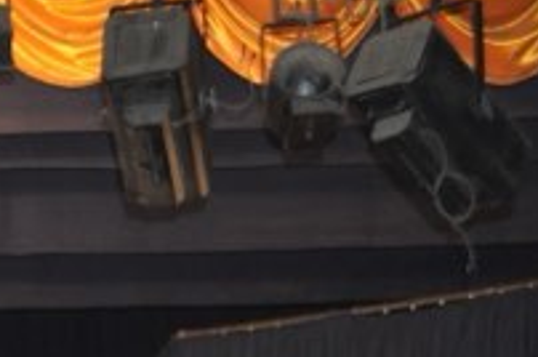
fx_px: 2551
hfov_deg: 11.3
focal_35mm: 171
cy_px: 530
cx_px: -405
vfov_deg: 7.9
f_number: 4.8
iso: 800
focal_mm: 32
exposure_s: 1/60
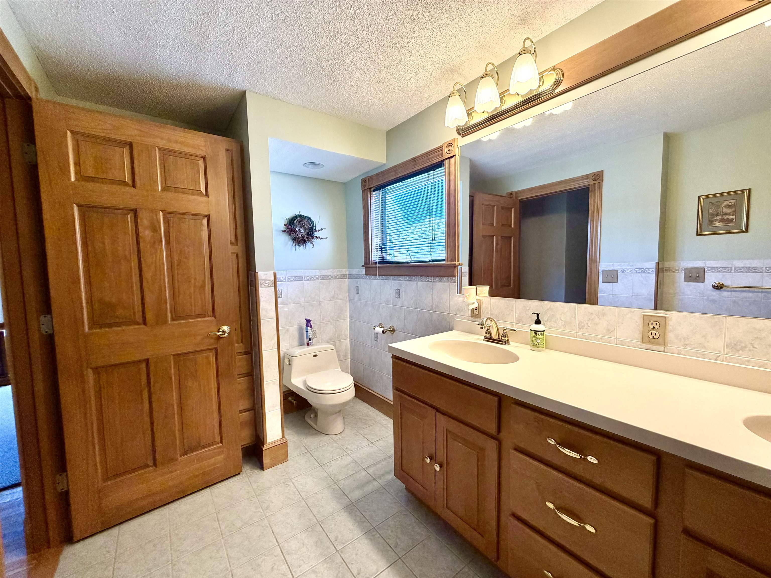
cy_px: 289
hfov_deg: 102.1
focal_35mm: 14
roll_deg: +1.0
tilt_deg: -3.9
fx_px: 312
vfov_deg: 85.7
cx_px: 386
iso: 200
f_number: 2.2
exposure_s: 1/60
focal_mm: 2.22
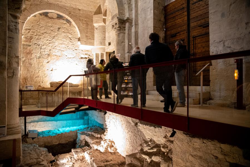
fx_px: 167
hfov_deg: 73.7
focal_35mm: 24
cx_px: 125
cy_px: 84
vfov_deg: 53.2
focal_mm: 24
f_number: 2.8
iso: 4000
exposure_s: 1/25
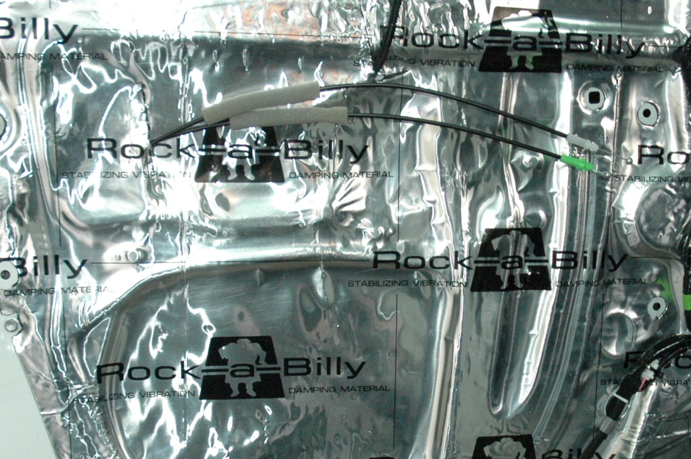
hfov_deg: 32.3
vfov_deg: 21.7
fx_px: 1189
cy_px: 330
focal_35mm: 62
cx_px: 432
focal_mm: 22
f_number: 4
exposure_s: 1/60
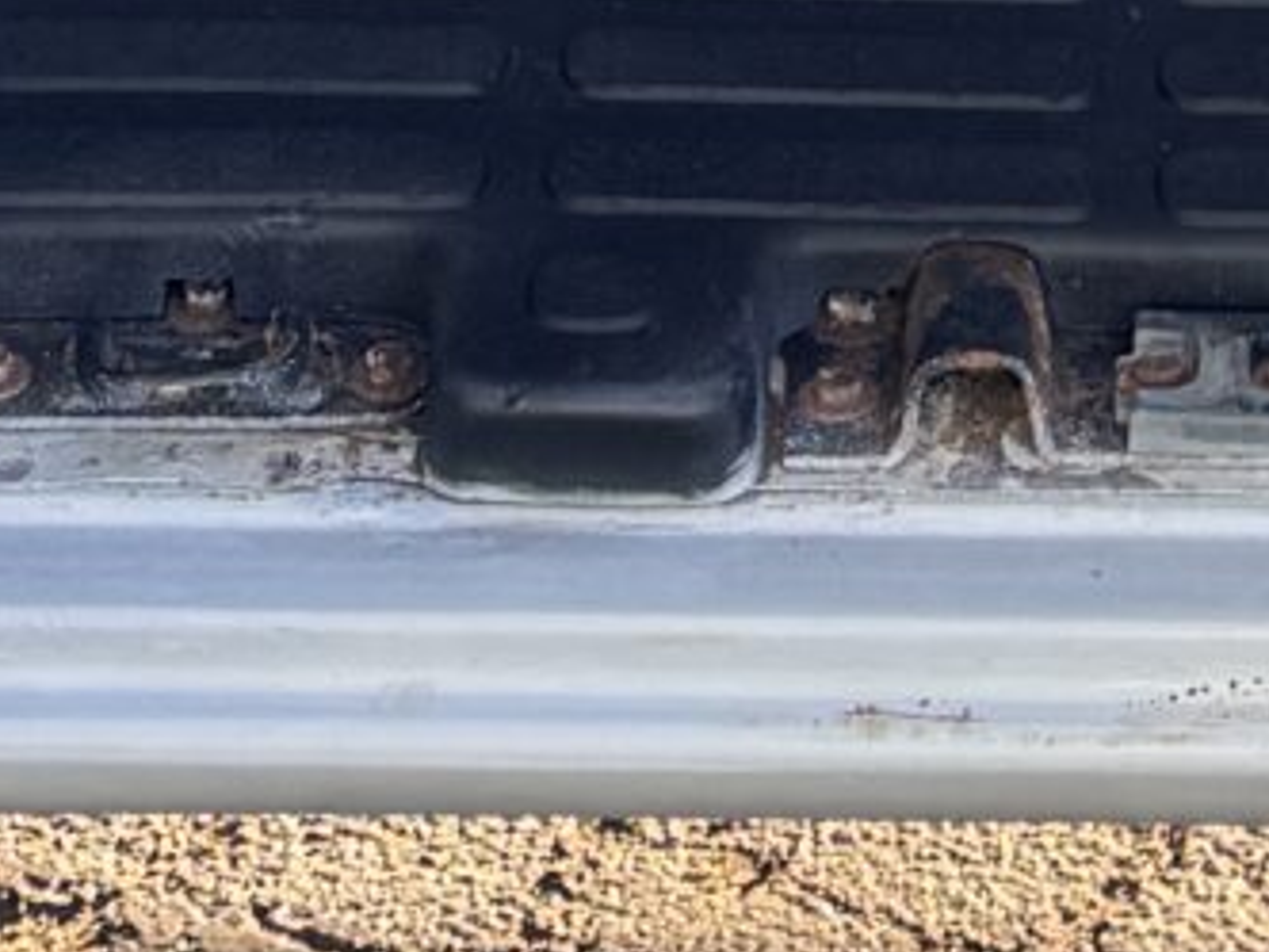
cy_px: -2860
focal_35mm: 185
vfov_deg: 6.5
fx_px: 6782
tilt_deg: -5.1
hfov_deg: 10.6
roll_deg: +0.9
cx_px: 1120
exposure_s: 1/141
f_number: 1.78
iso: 64
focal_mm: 6.76
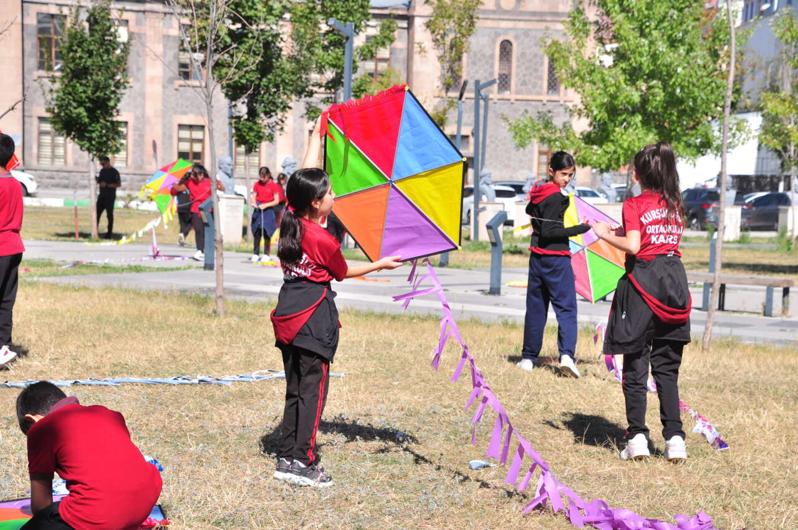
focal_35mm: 93
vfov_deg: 14.7
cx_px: 399
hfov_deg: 21.9
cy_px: 265
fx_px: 2059
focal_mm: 62
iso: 400
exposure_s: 1/1250
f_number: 9
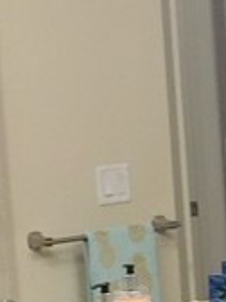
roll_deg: +3.7
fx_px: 1541
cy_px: 288
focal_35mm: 177
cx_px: 196
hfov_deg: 8.4
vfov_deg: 11.1
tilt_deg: -8.0
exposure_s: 1/60
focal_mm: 4.15
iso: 40
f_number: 2.2
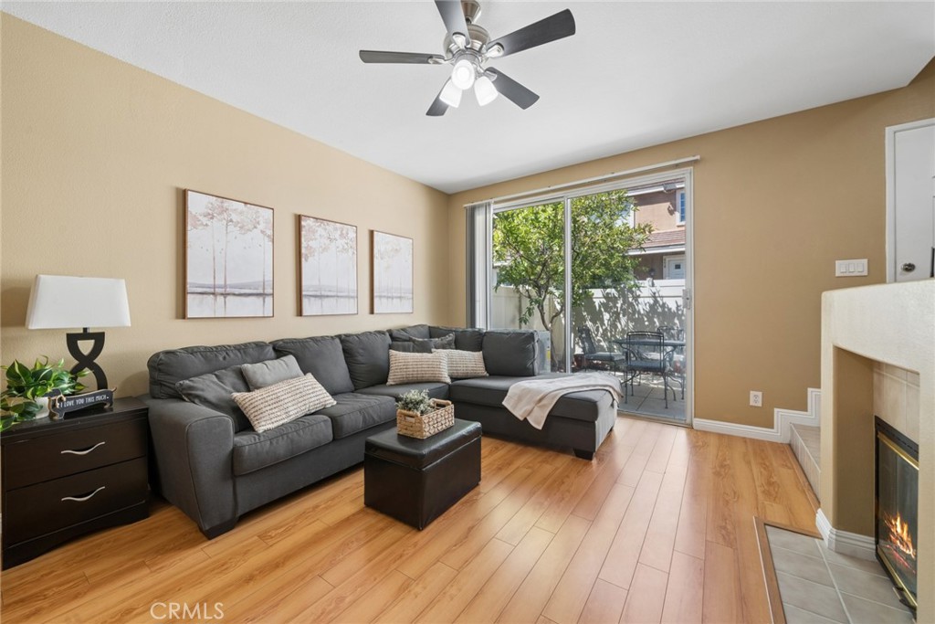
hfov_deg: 108.3
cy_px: 312
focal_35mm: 13
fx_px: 338
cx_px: 468
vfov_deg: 85.4
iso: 400
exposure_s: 1/30
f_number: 8
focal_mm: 13
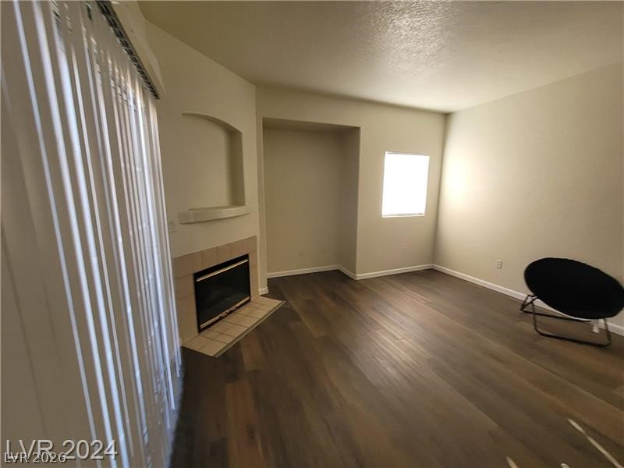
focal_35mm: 13
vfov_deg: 89.9
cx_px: 312
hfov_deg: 106.2
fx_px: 234
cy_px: 234
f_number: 2.2
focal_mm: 2.2
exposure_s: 1/60
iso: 160
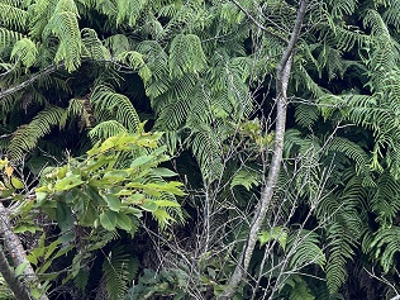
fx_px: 774
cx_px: 274
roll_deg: +3.1
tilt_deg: +26.4
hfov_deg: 28.7
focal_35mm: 67
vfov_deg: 20.6
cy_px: -53
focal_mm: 5.7
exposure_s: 1/156
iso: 64
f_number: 1.5
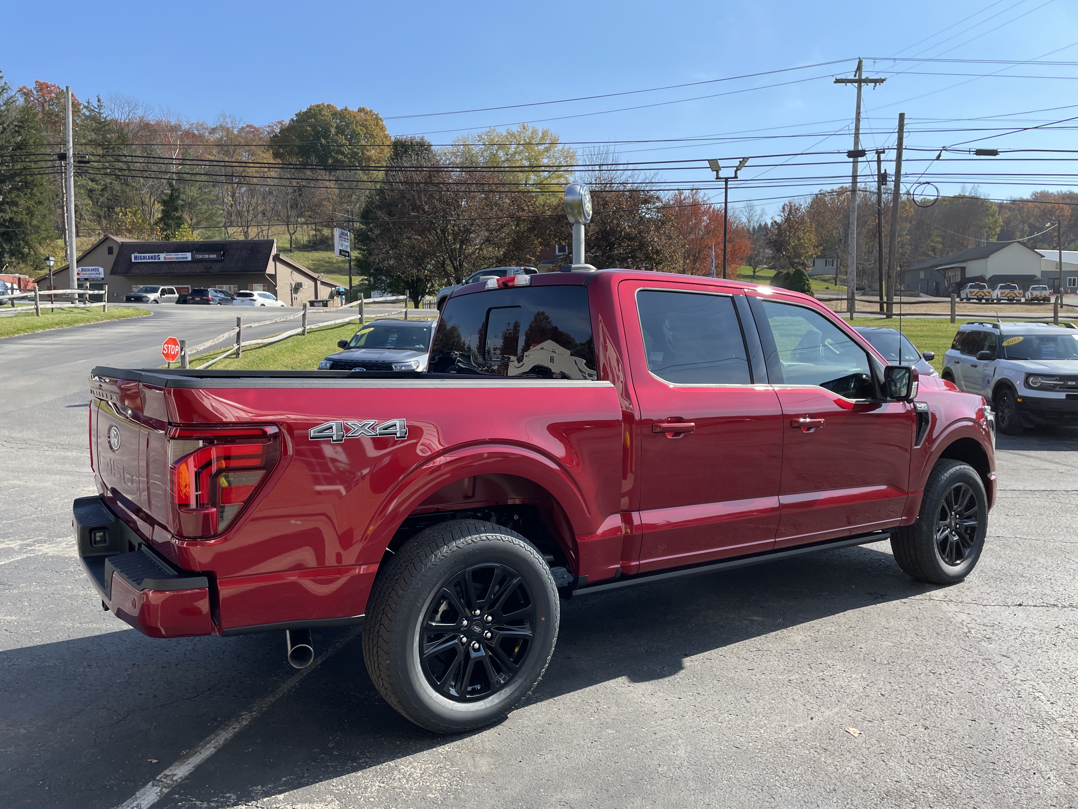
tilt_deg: -4.4
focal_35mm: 26
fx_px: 810
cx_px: 539
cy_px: 404
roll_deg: +0.6
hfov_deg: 67.3
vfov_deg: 53.1
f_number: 1.6
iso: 32
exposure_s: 1/1795
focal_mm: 4.2
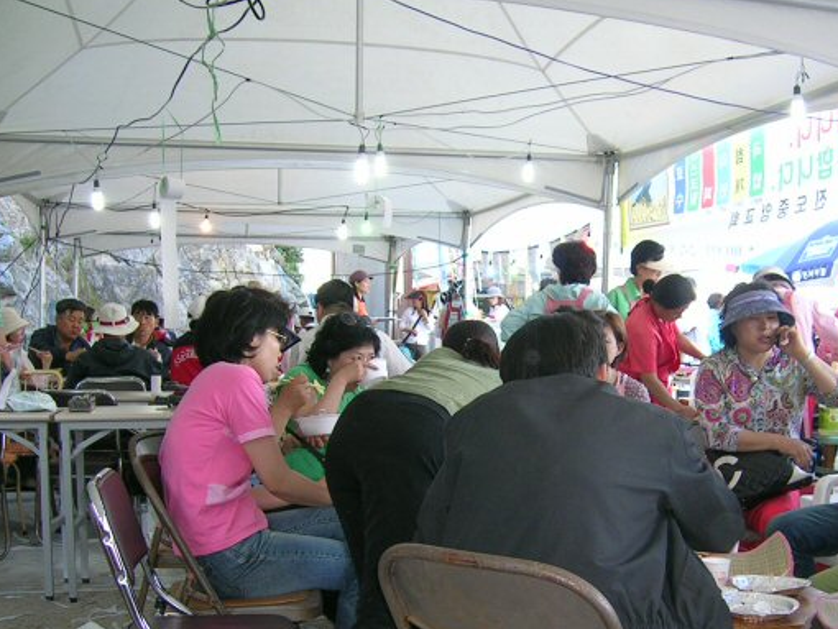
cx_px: 564
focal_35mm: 48
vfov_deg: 30.1
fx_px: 1163
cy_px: 416
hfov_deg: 39.1
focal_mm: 5.4
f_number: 2.8
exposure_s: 1/31.6
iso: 53
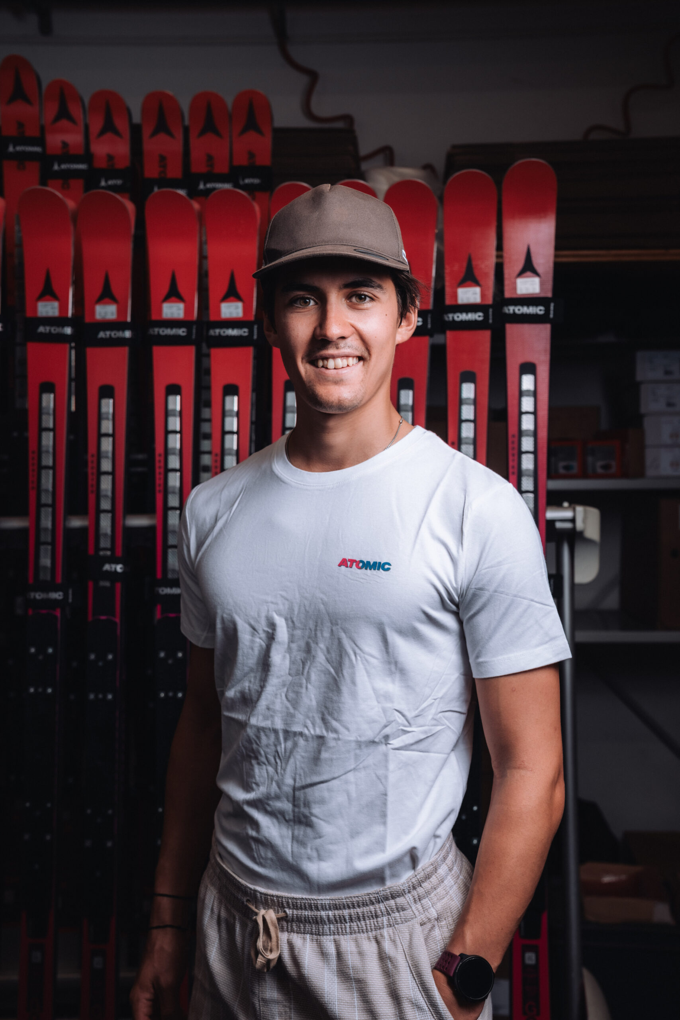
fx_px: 1388
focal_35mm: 49
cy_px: 510
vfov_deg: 40.3
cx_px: 340
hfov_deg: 27.5
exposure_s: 1/250
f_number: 5.6
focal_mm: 49
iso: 100
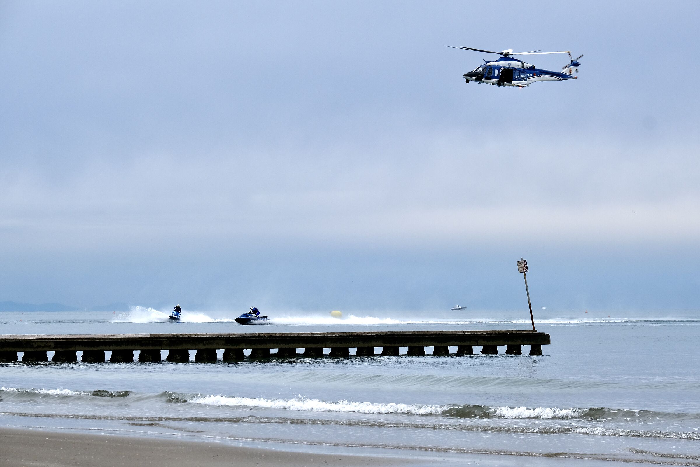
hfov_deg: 13.1
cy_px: 234
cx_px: 350
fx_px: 3053
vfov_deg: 8.7
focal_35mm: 157
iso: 400
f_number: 8
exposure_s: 1/1000
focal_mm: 104.9
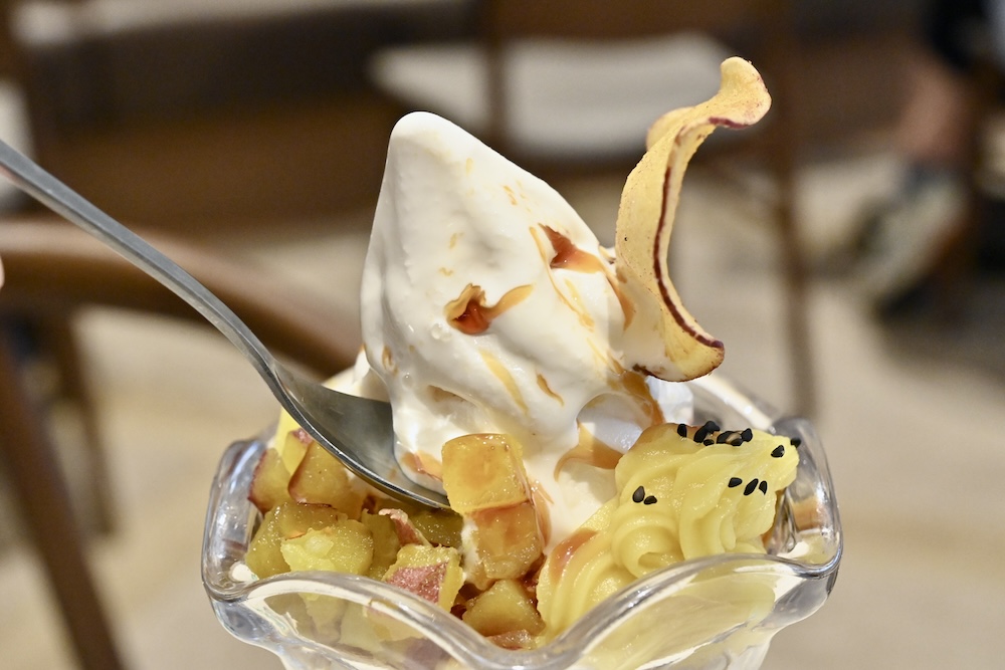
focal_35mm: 60
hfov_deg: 33.4
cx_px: 502
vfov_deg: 22.6
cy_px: 335
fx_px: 1675
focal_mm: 60
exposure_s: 1/160
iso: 8000
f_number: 9
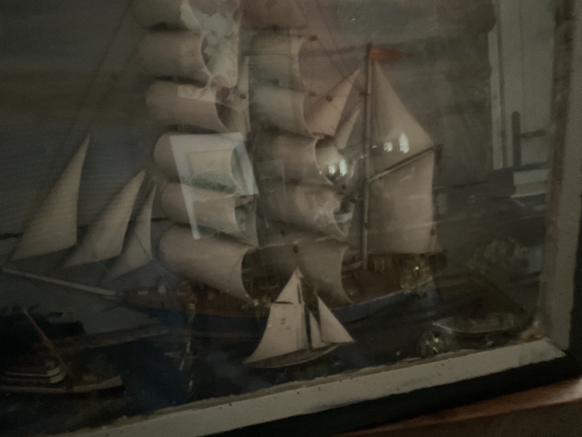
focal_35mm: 29
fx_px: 488
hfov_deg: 61.7
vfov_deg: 48.2
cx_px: 291
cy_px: 218
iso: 1000
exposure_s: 1/17
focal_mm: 3
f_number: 1.8
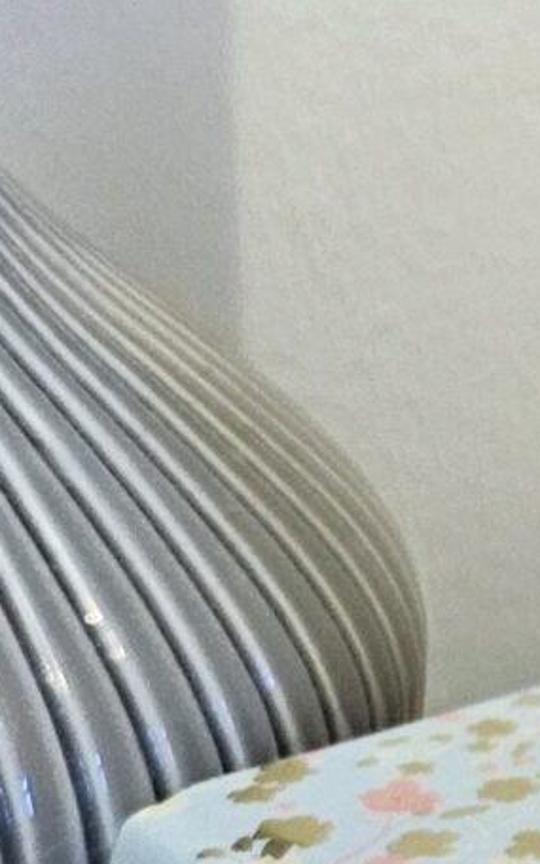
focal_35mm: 137
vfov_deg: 15.3
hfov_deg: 8.8
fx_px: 3226
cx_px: 1203
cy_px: 419
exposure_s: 1/27
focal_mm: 6.3
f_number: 1.7
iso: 250
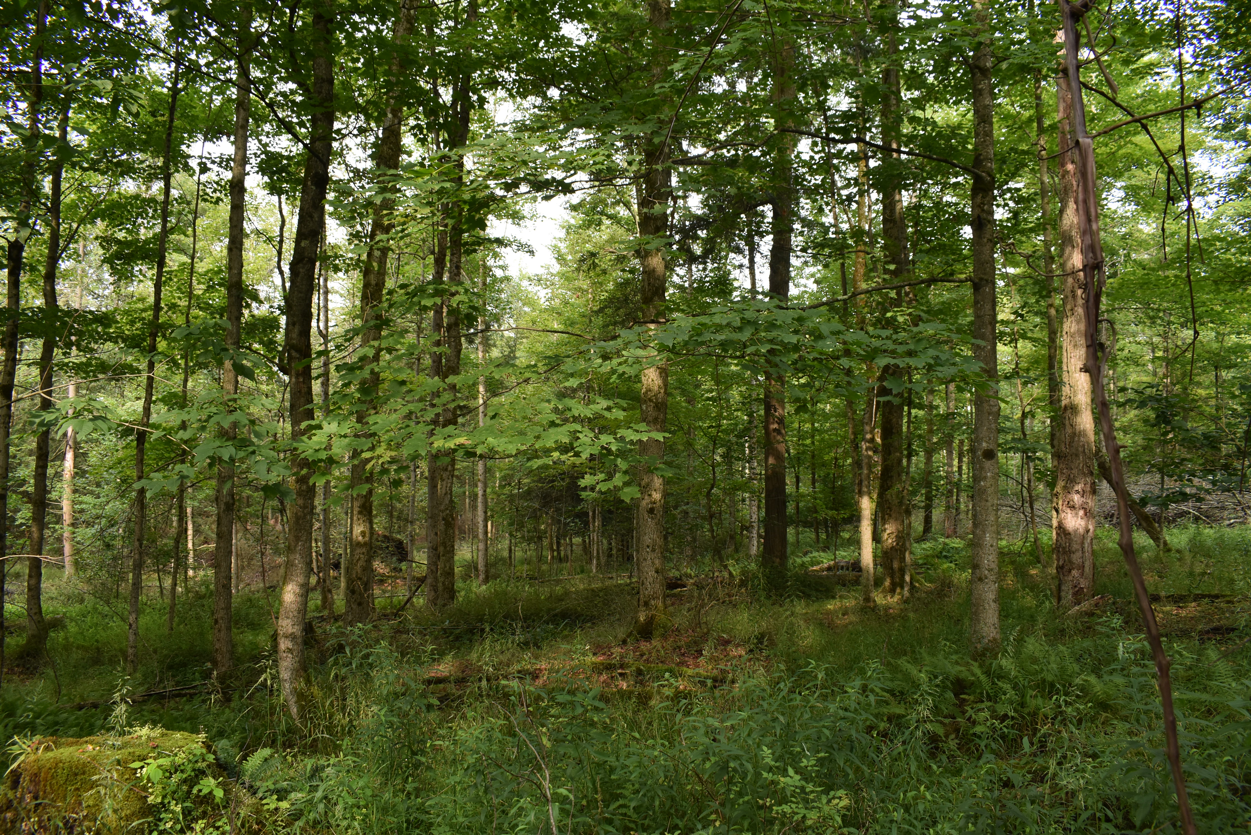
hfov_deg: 67.4
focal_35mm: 27
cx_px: 626
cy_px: 418
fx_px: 938
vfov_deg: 48.0
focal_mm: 18
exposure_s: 1/125
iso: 400
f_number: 5.6
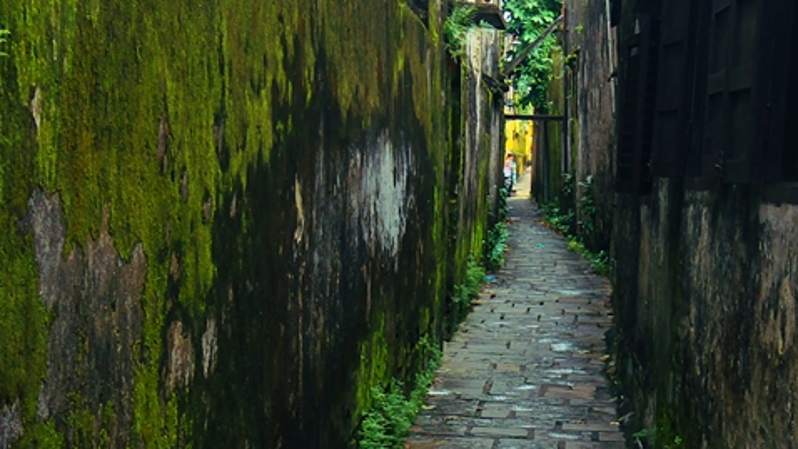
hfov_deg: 23.4
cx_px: 426
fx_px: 1926
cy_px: 320
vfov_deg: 13.3
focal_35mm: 91
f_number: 2.5
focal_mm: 8.5
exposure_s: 1/60
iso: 200
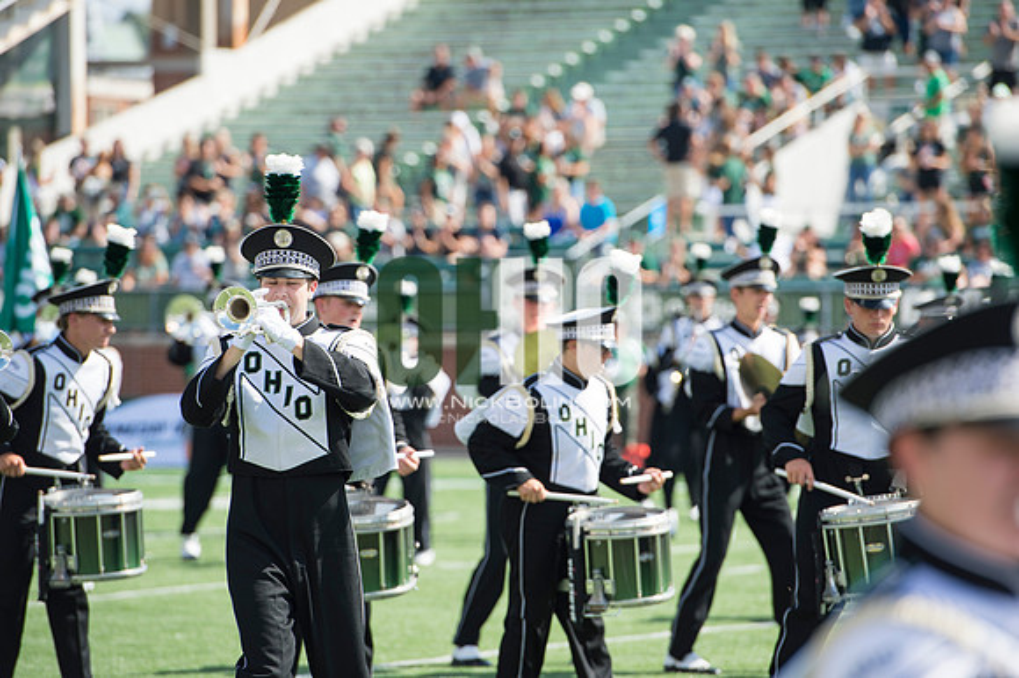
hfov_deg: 10.3
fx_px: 5658
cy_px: 339
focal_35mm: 200
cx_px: 510
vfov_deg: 6.9
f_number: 4.5
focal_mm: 200
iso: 200
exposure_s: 1/1000
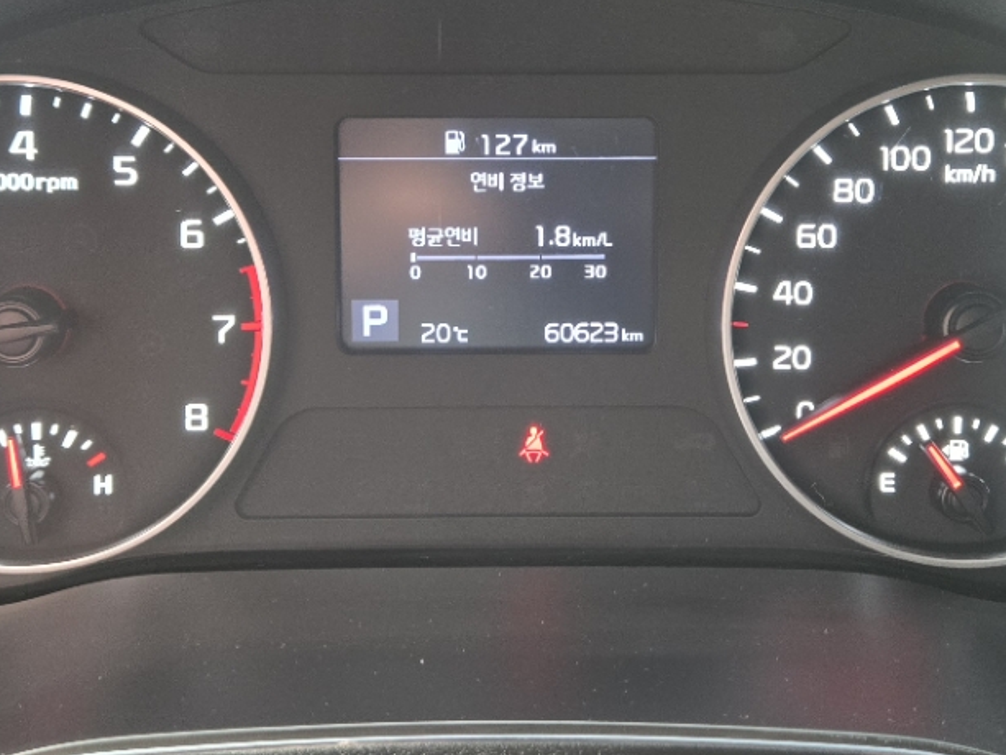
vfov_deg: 30.0
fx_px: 1395
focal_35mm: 48
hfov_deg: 39.6
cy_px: 246
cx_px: 524
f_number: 1.8
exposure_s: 1/49.5
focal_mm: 5.4
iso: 250
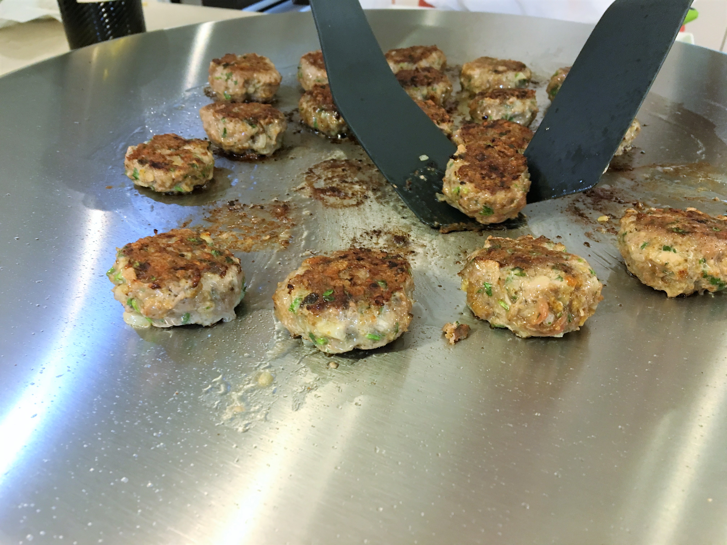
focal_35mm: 29
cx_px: 364
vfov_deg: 48.2
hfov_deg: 61.7
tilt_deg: -34.0
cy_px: 272
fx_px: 609
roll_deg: +0.1
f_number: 2.2
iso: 100
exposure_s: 1/30
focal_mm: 4.15
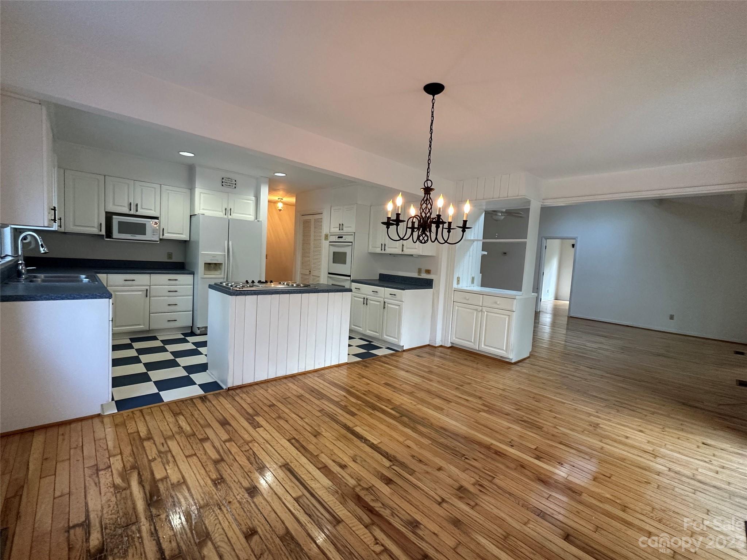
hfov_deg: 102.1
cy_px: 280
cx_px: 374
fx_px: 302
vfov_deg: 85.7
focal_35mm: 14
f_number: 2.2
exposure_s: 1/60
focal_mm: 2.22
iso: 250
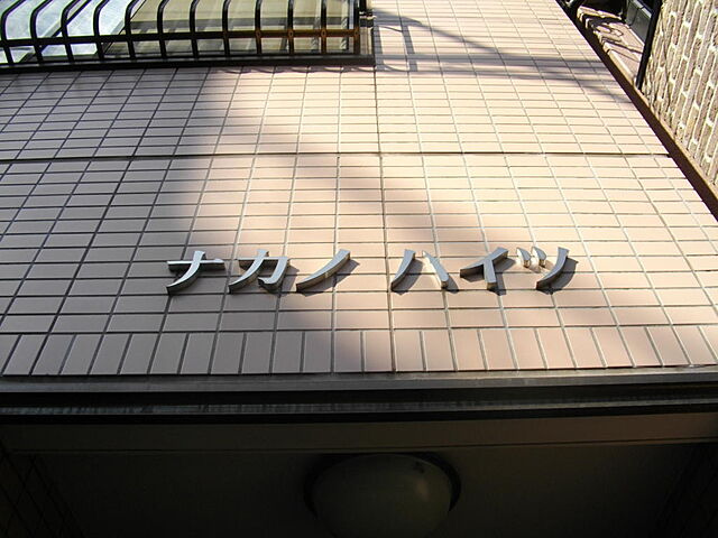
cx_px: 359
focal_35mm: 32
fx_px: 664
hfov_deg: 56.8
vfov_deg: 44.2
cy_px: 269
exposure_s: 1/250
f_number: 5.5
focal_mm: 5.7
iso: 100
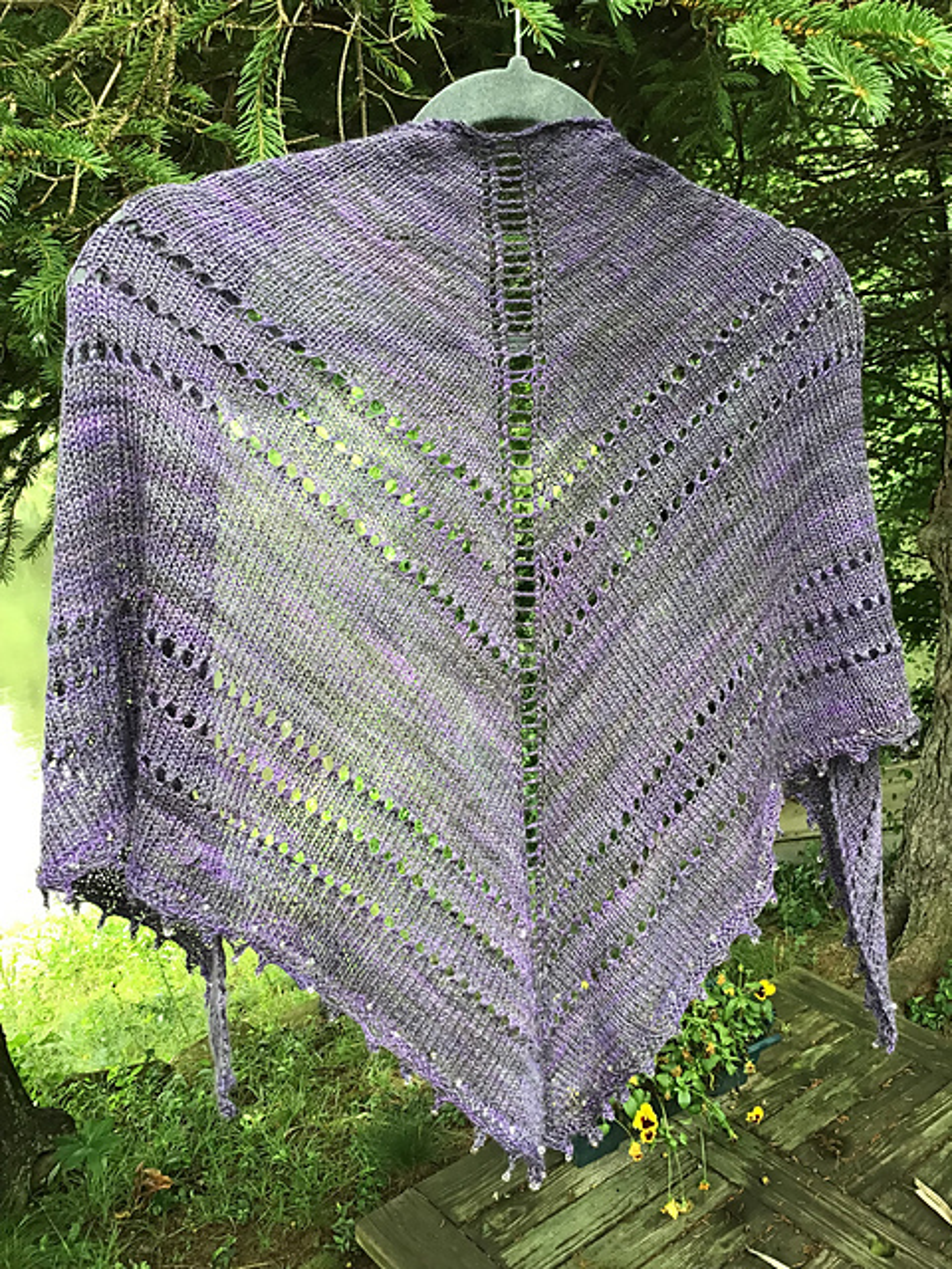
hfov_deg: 45.4
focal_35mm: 31
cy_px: 634
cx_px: 476
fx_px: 1137
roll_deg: +1.0
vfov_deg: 58.4
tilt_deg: -15.3
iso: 25
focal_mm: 3.3
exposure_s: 1/40
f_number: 2.4
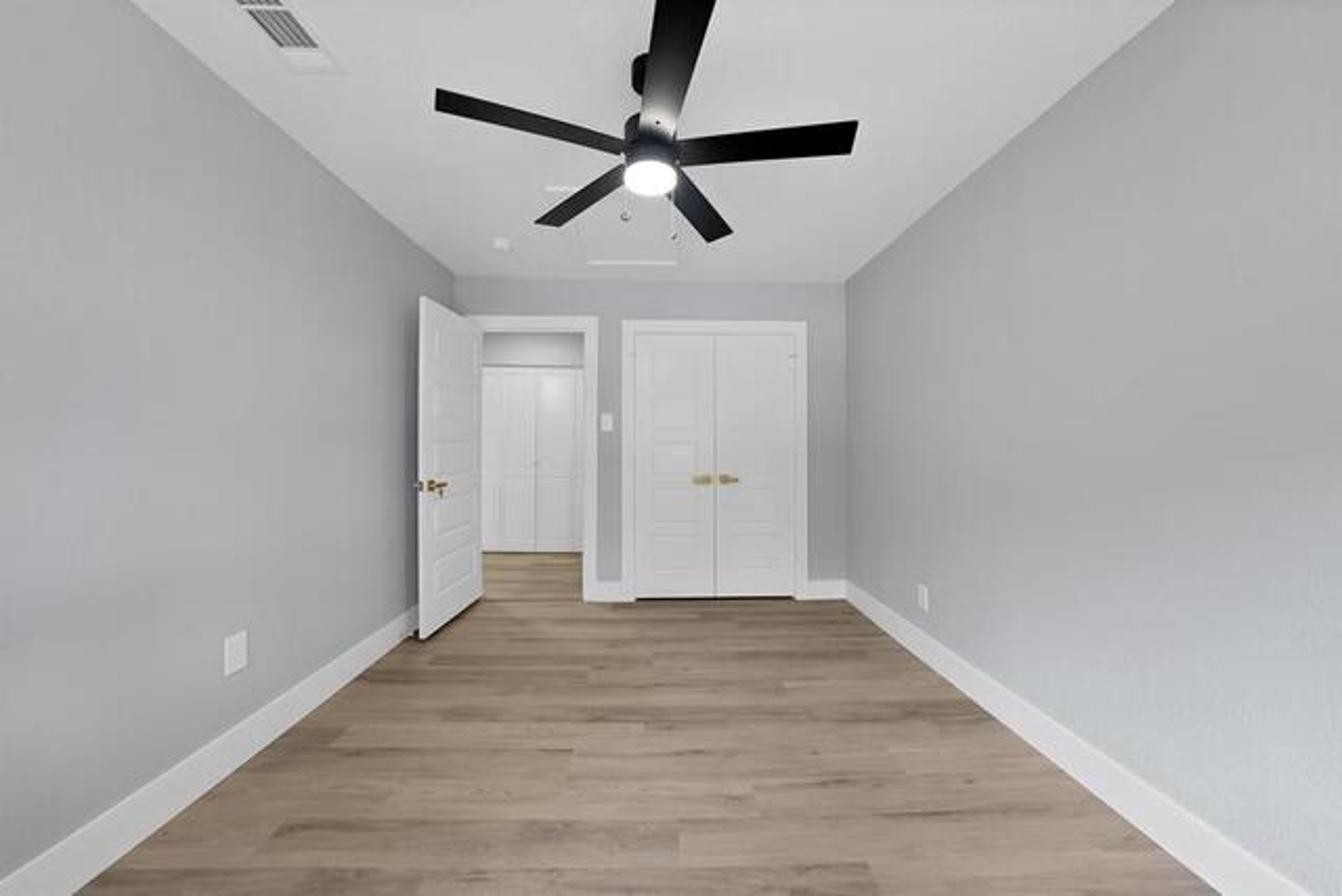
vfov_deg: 90.0
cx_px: 671
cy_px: 448
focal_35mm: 12
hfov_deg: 112.6
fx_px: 447
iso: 640
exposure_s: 1/8
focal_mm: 12
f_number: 5.6
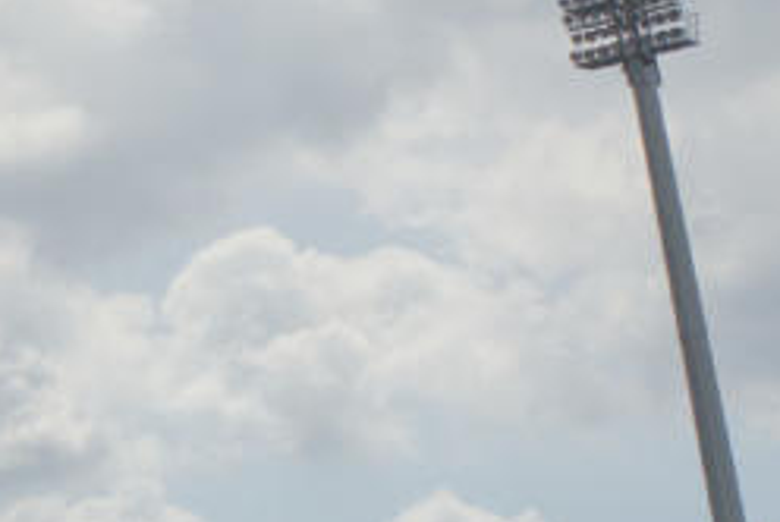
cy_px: 821
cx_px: -588
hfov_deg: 9.4
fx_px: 4512
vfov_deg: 6.5
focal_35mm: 208
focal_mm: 15.7
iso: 400
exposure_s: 1/1250
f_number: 8
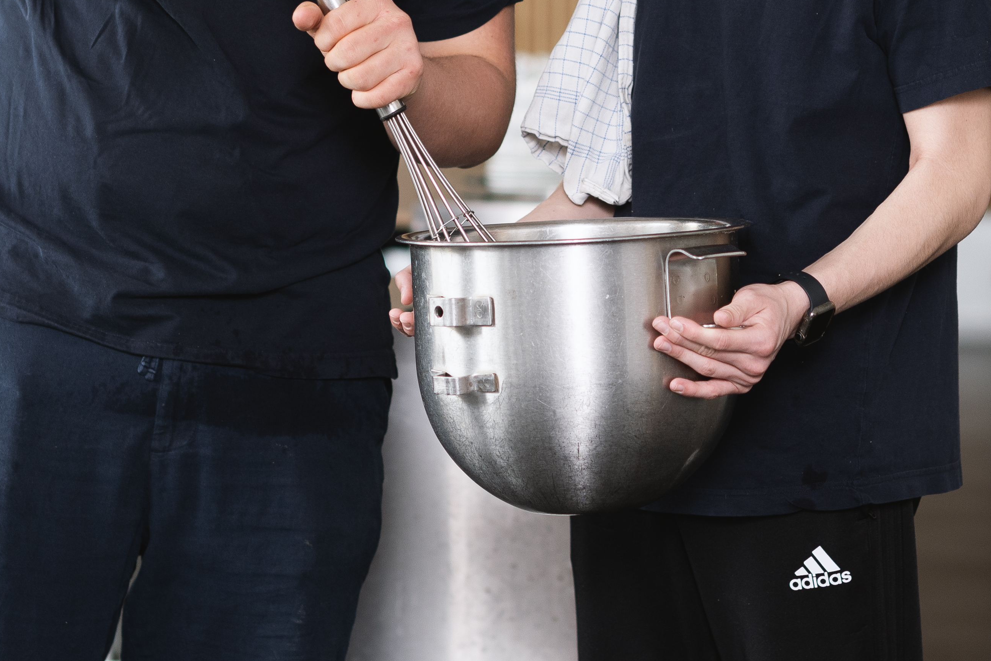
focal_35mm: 197
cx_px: 487
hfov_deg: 10.4
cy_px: -49
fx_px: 5423
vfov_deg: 6.9
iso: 400
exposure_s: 1/160
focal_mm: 85
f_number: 2.8
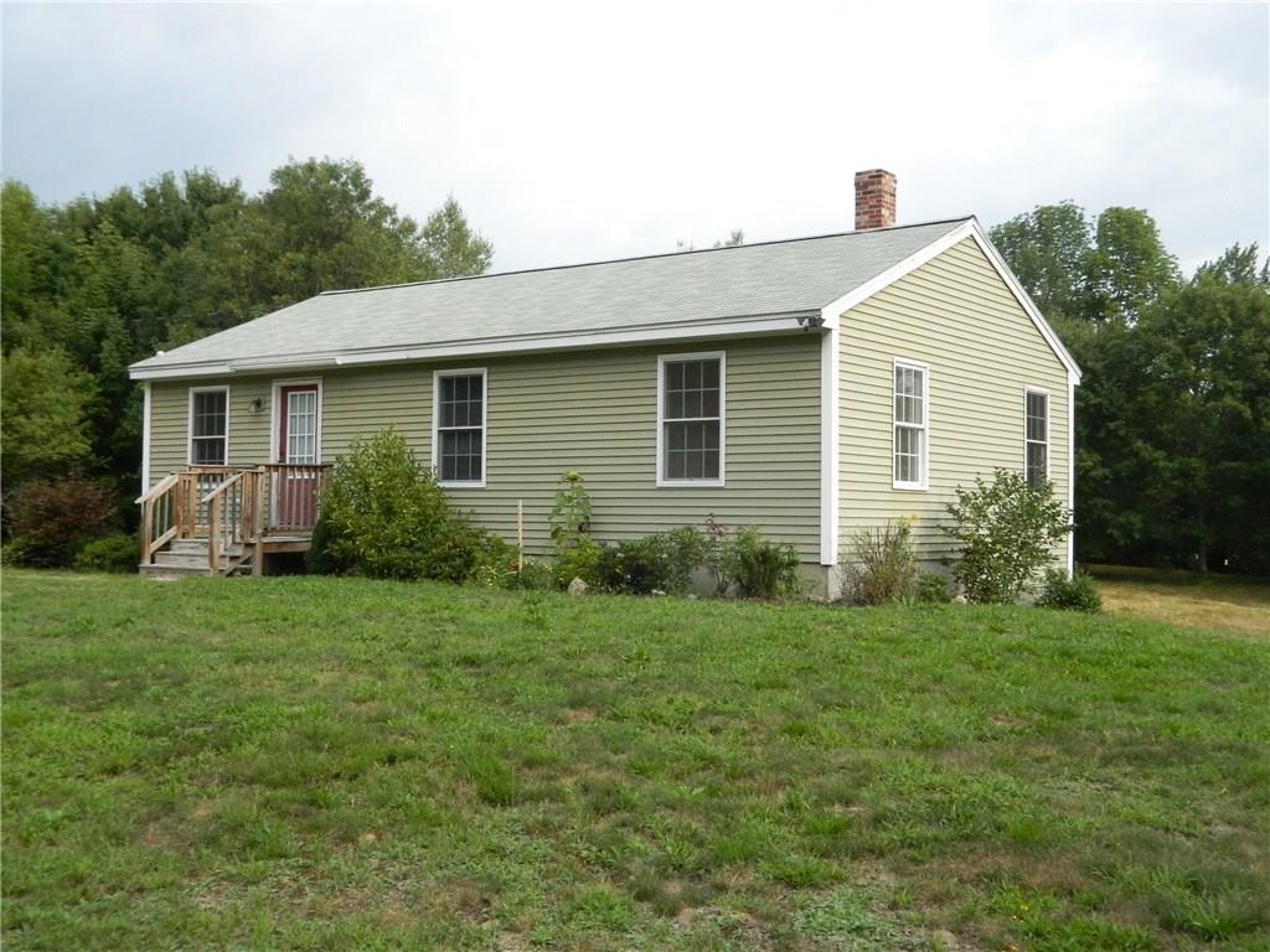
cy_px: 476
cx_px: 635
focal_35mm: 41
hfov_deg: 45.8
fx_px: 1504
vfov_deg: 35.1
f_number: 3.5
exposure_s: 1/1000
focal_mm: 7.3
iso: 400
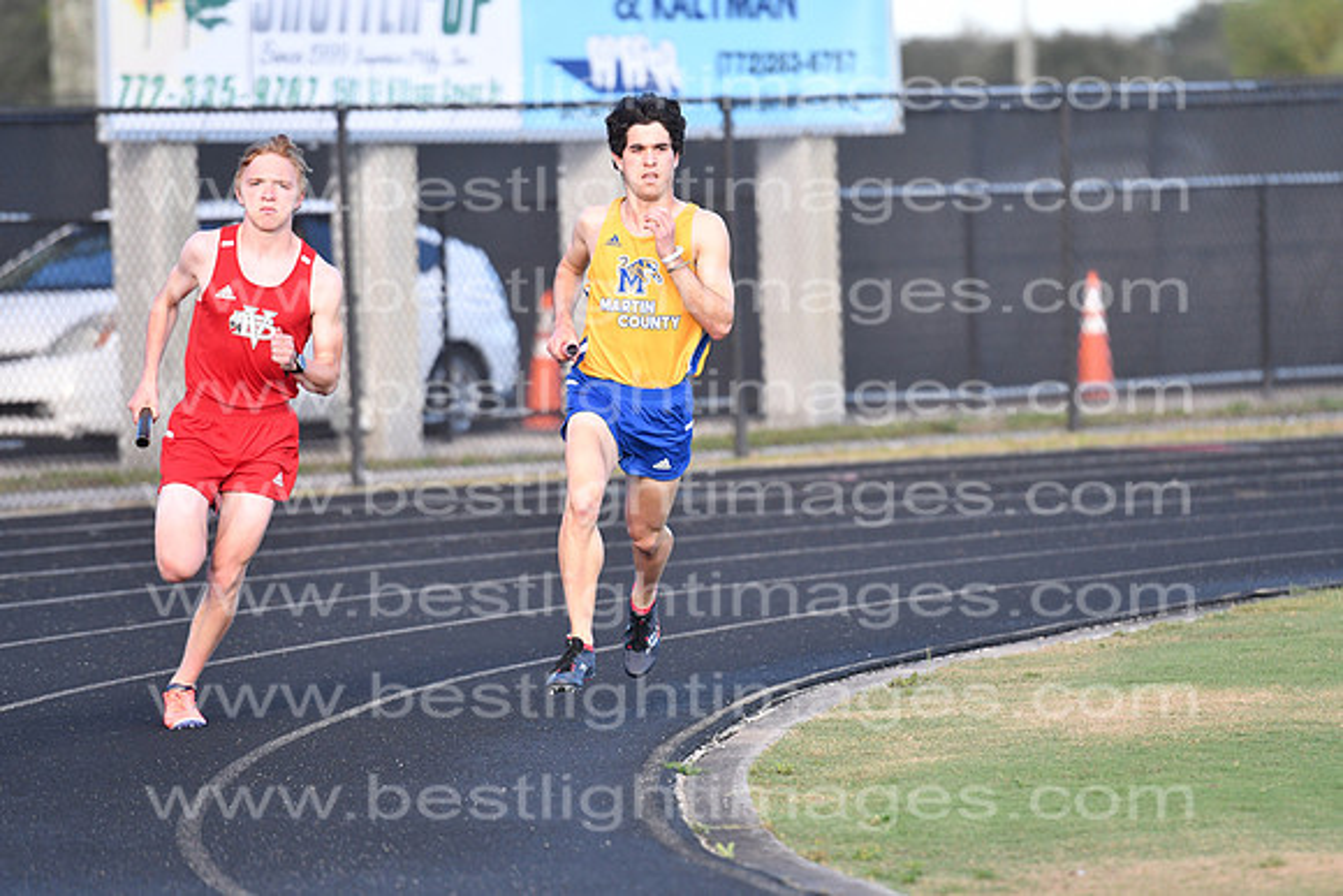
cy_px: 448
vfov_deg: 4.6
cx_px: 672
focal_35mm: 300
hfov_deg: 6.9
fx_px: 11194
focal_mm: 200
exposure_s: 1/2000
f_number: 4
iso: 1000
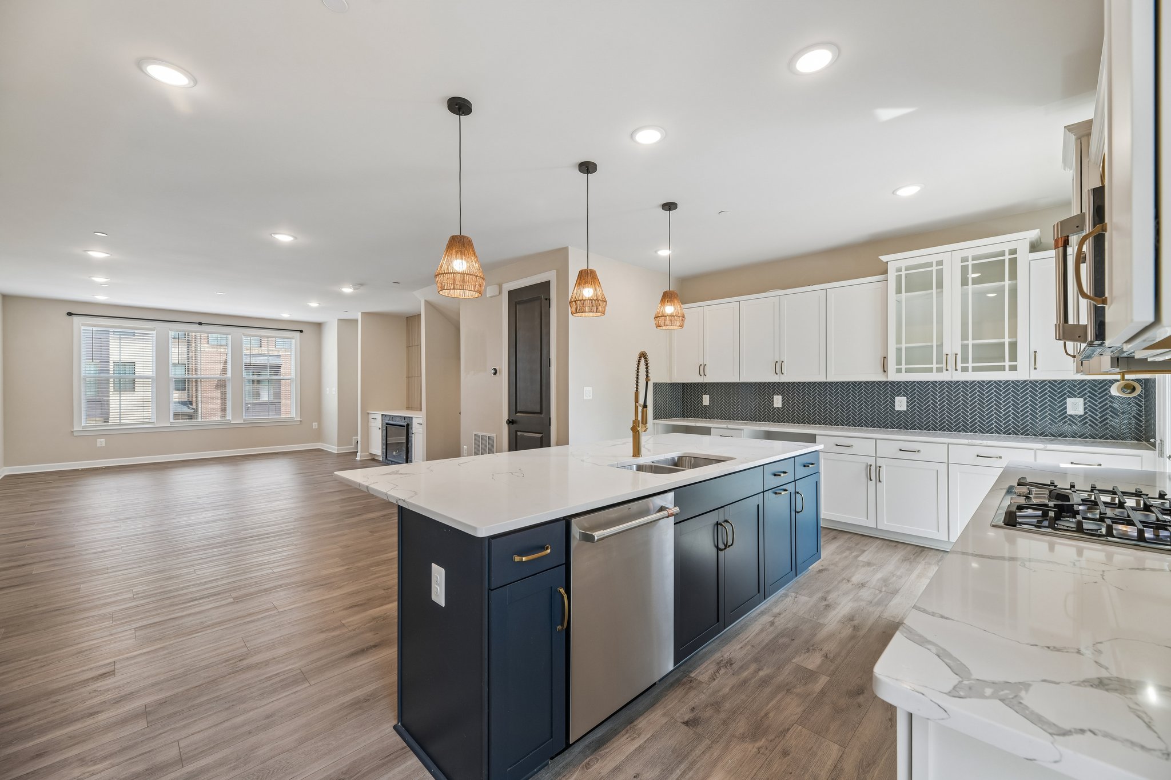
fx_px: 455
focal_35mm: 14
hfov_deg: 104.3
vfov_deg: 81.2
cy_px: 390
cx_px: 586
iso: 180
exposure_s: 1/15
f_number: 8
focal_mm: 14
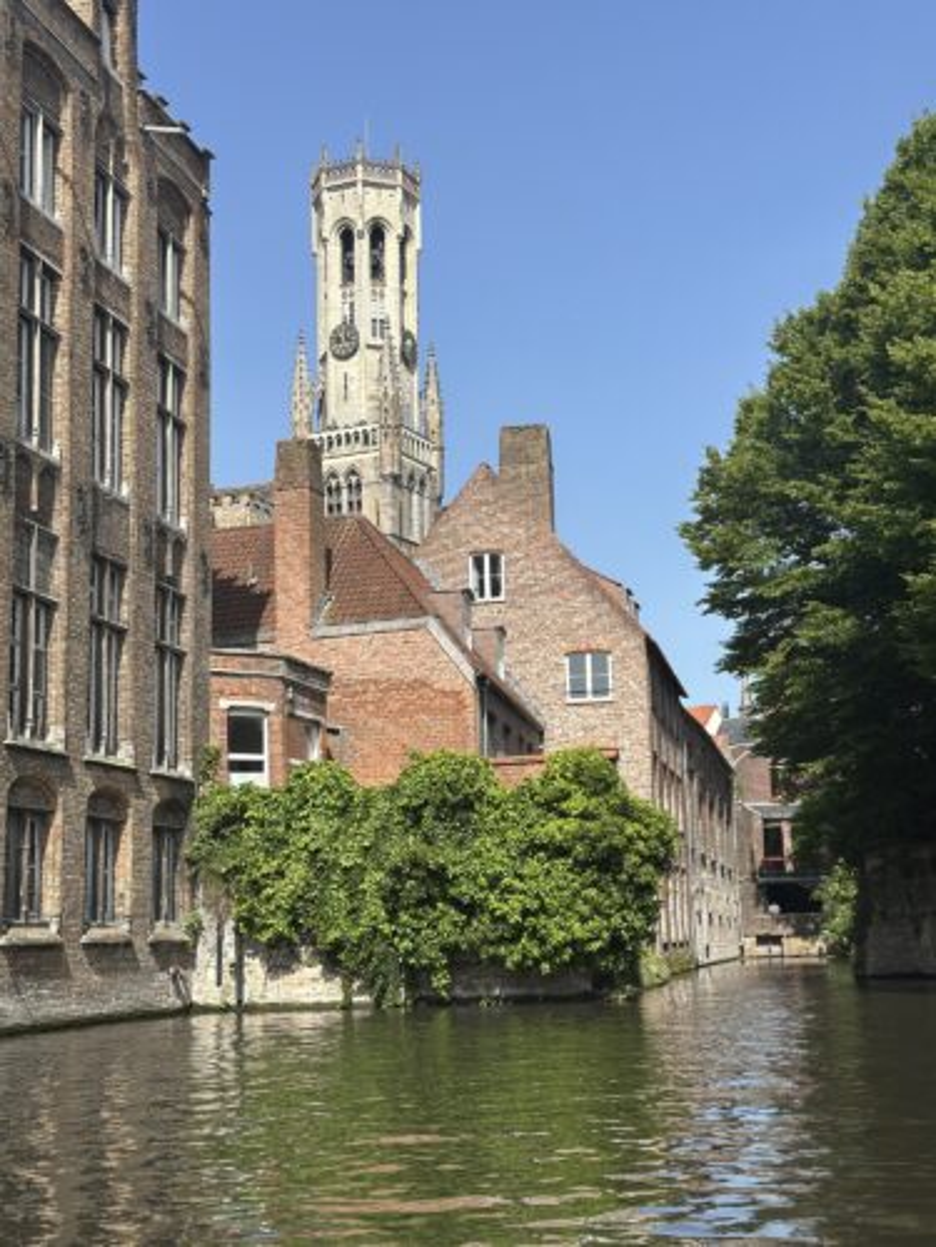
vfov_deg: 39.7
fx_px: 1731
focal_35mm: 48
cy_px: 624
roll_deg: +0.7
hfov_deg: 30.3
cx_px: 468
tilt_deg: +9.2
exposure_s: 1/5000
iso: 80
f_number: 1.78
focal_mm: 6.86
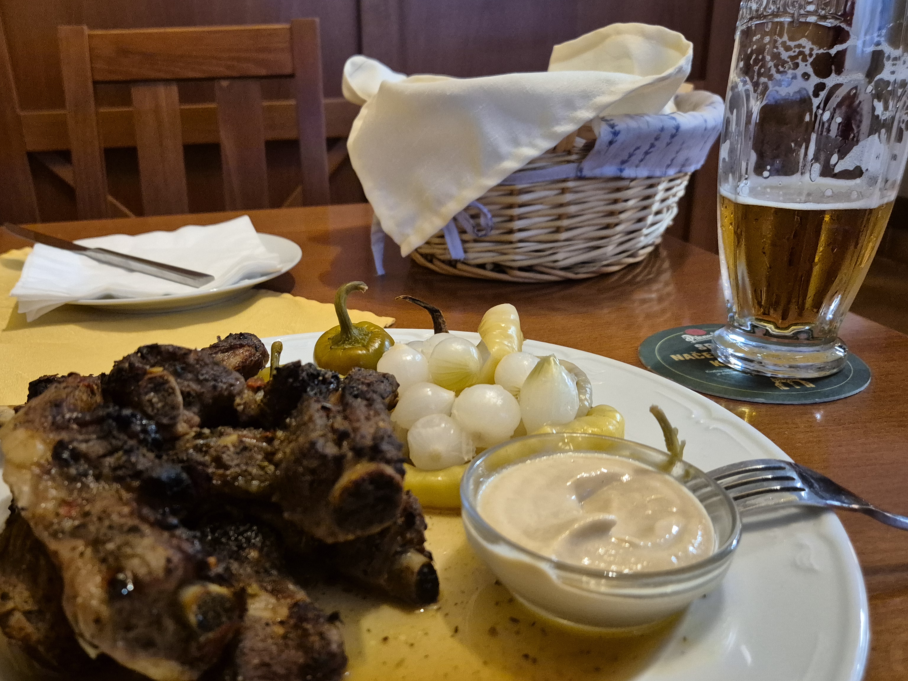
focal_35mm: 30
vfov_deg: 46.8
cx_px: 402
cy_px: 346
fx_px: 787
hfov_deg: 59.8
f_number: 1.8
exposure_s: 1/100
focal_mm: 5.4
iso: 1600
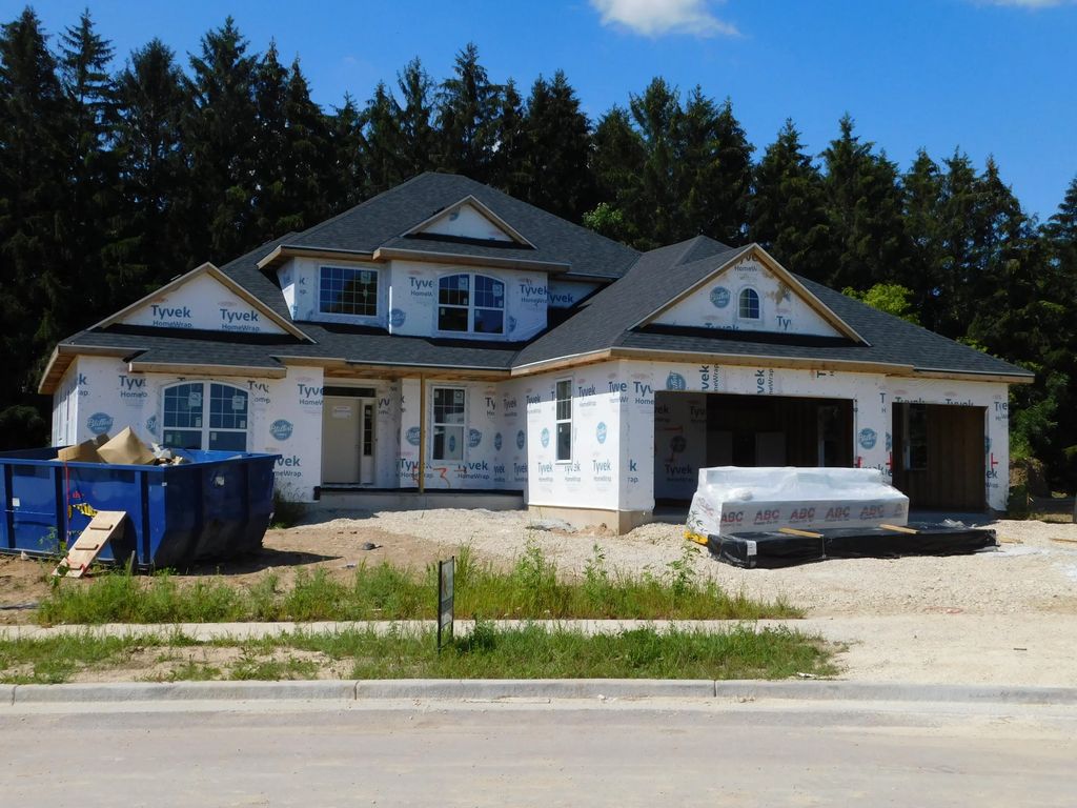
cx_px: 538
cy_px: 404
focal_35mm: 40
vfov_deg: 36.0
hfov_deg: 46.8
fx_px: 1245
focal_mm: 7.1
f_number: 3.6
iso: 125
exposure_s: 1/1500
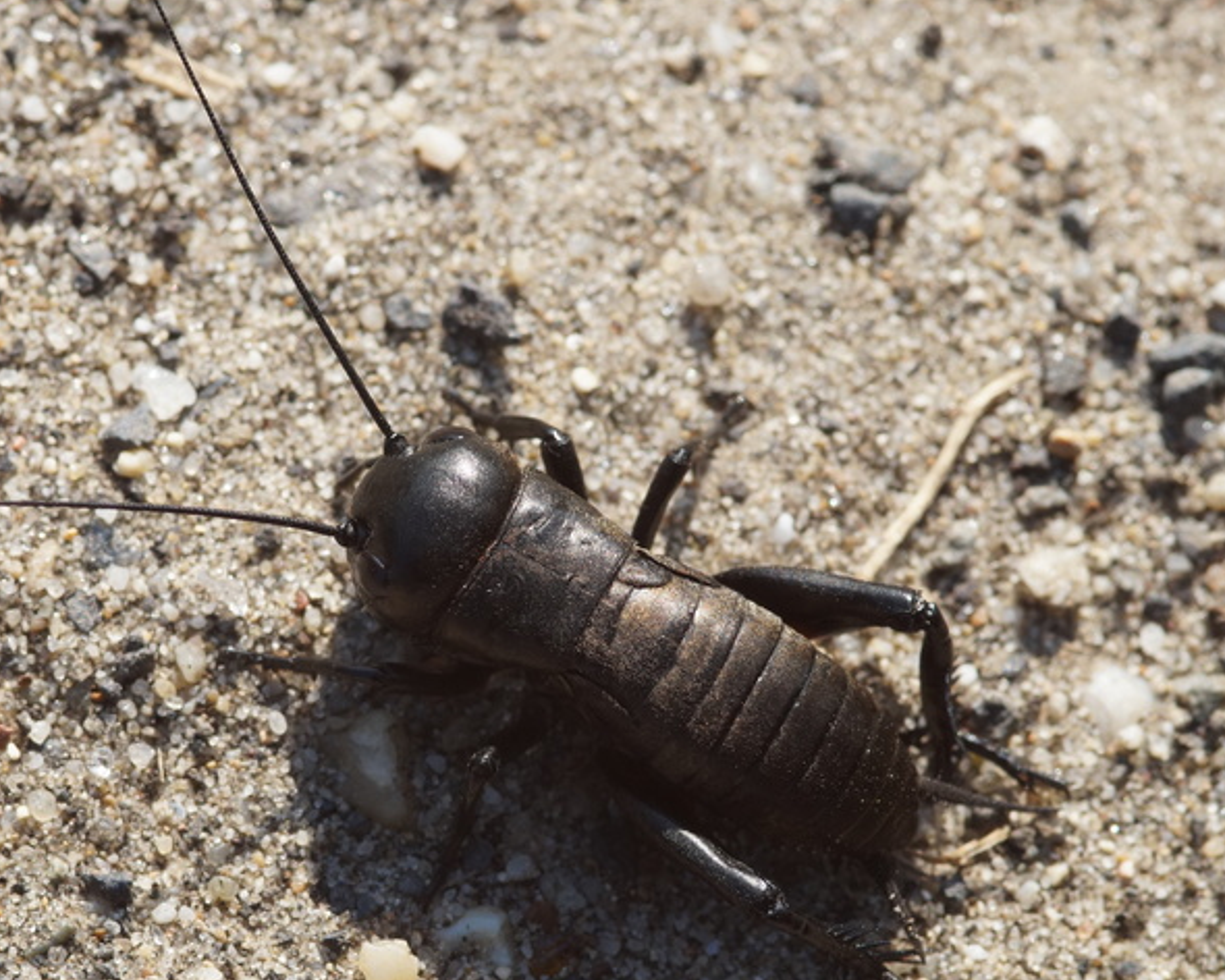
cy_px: 586
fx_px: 8729
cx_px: 477
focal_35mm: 241
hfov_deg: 8.0
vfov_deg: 6.4
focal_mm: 105
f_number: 9
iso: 400
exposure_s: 1/400
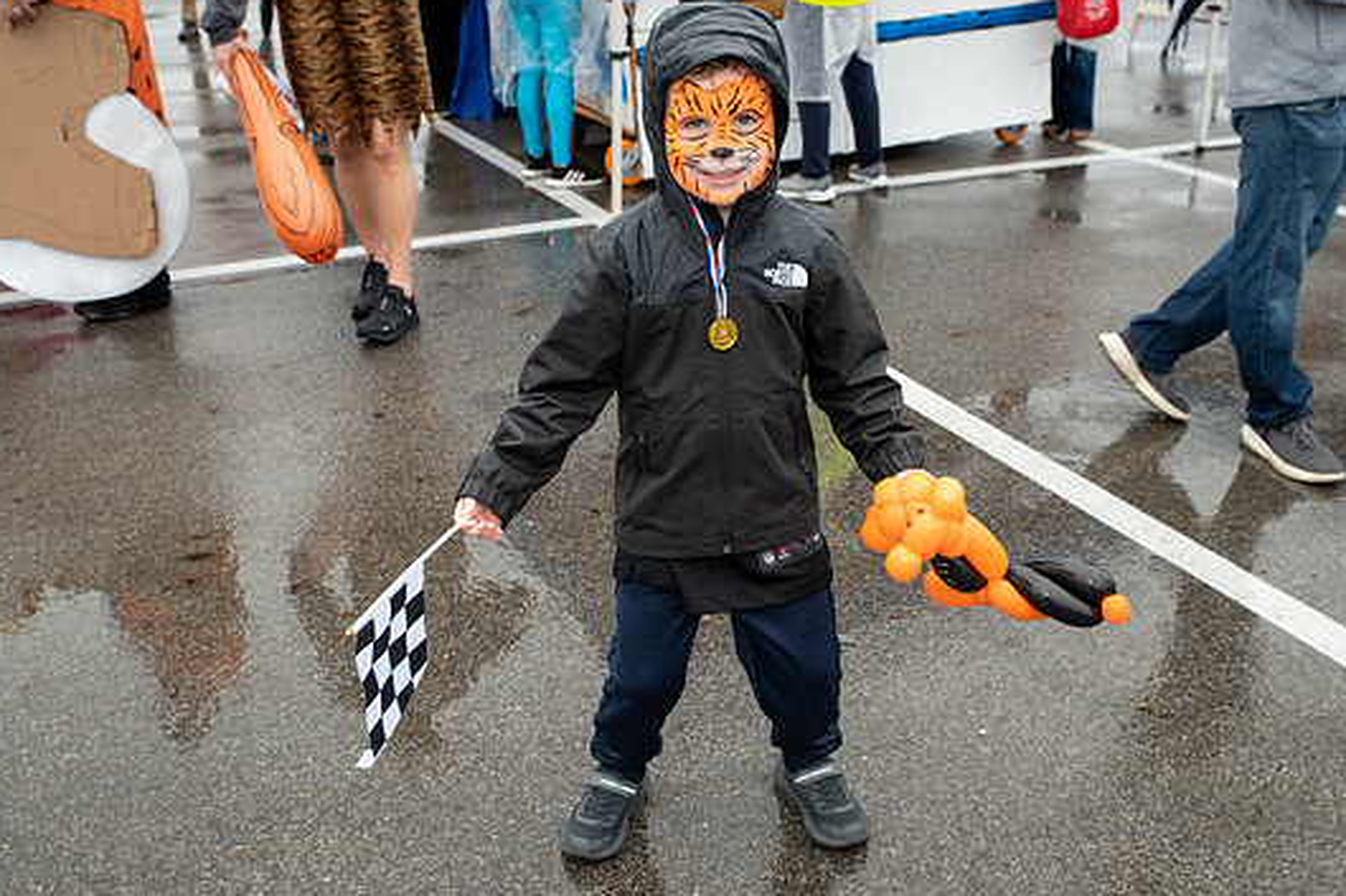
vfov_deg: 37.8
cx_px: 709
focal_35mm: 35
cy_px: 434
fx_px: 1308
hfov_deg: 54.4
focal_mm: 32
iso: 400
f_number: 5.6
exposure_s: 1/200
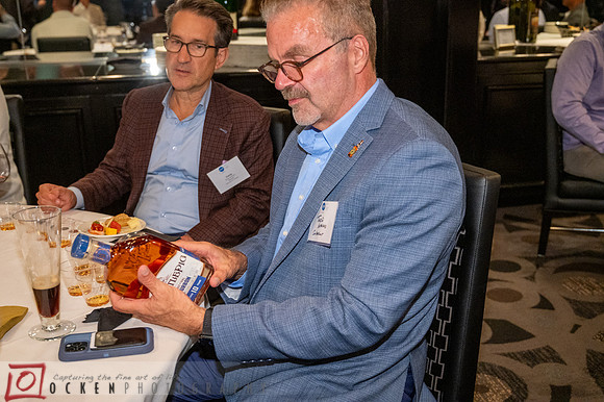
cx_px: 302
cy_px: 201
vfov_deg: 33.4
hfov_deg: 48.5
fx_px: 671
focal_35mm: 40
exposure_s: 1/60
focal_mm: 40
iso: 5000
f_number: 4
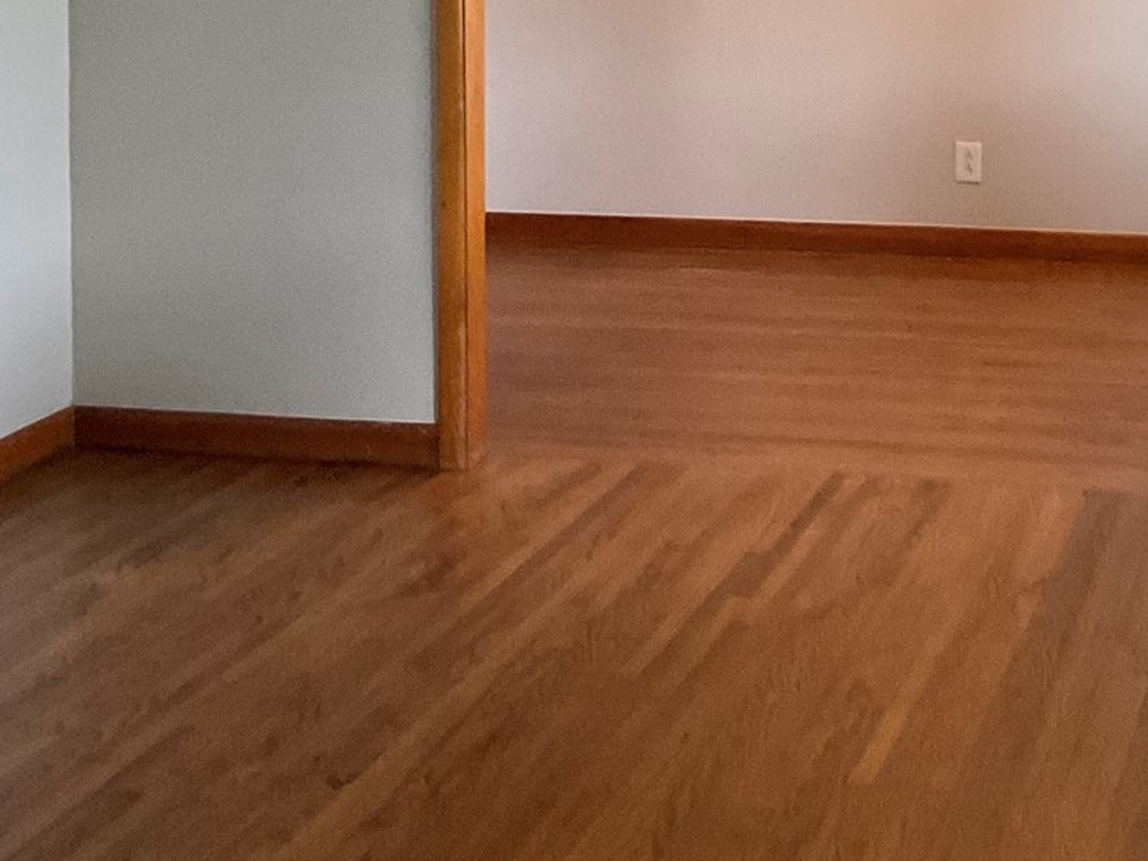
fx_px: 2454
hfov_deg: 25.9
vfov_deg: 19.2
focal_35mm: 74
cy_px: -47
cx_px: 890
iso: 250
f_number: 1.8
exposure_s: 1/60
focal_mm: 3
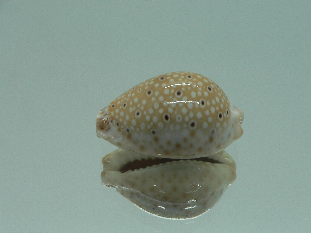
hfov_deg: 42.9
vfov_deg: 32.8
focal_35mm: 44
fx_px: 395
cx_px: 172
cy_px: 138
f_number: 2.8
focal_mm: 4.6
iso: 80
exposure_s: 1/60
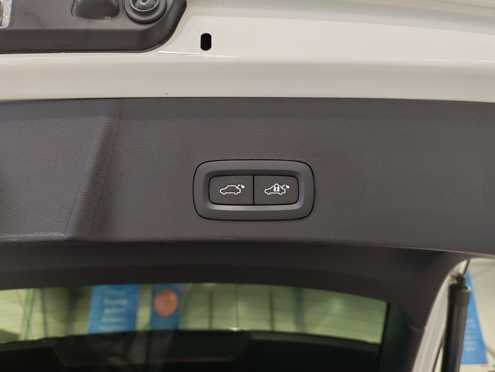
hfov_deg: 58.4
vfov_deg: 45.4
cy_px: 186
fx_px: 443
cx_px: 248
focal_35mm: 31
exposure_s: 1/100
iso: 1000
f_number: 1.9
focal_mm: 6.12
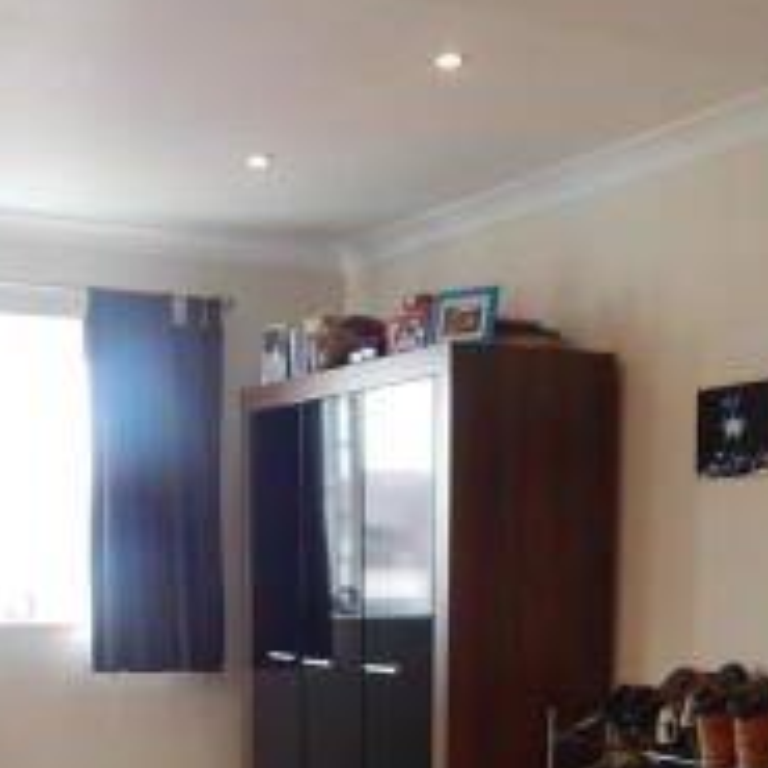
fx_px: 1606
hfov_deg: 26.8
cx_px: 309
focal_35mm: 64
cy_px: 861
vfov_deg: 24.9
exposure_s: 1/25
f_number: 3
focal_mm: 4
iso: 125
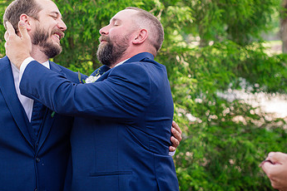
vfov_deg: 16.2
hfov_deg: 24.1
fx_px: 670
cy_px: 54
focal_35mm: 84
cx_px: 93
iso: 400
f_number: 3.2
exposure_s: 1/320
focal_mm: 50
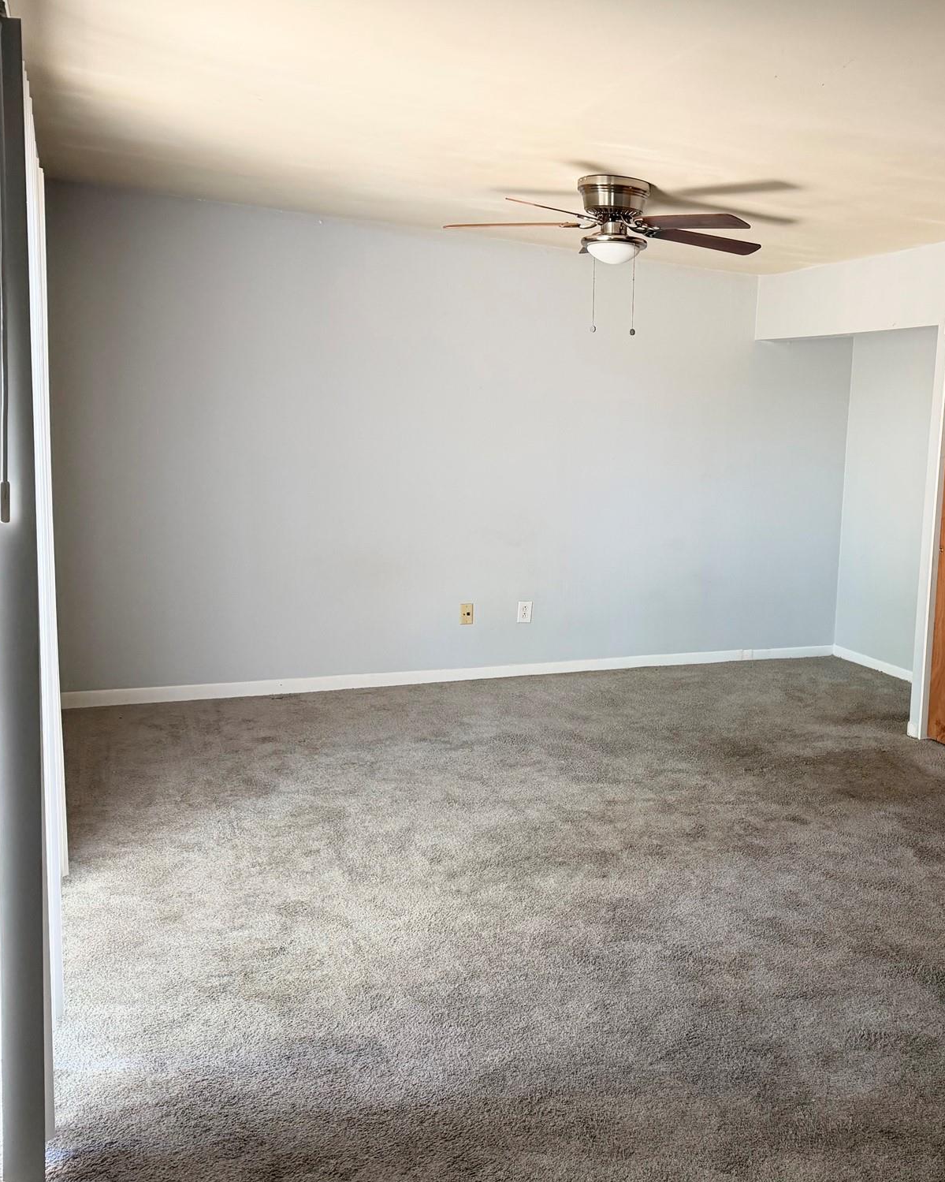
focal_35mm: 32
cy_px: 580
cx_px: 774
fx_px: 1119
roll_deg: -2.7
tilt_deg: -6.8
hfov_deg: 43.4
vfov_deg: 55.7
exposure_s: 1/60
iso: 250
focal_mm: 6.76
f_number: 1.78
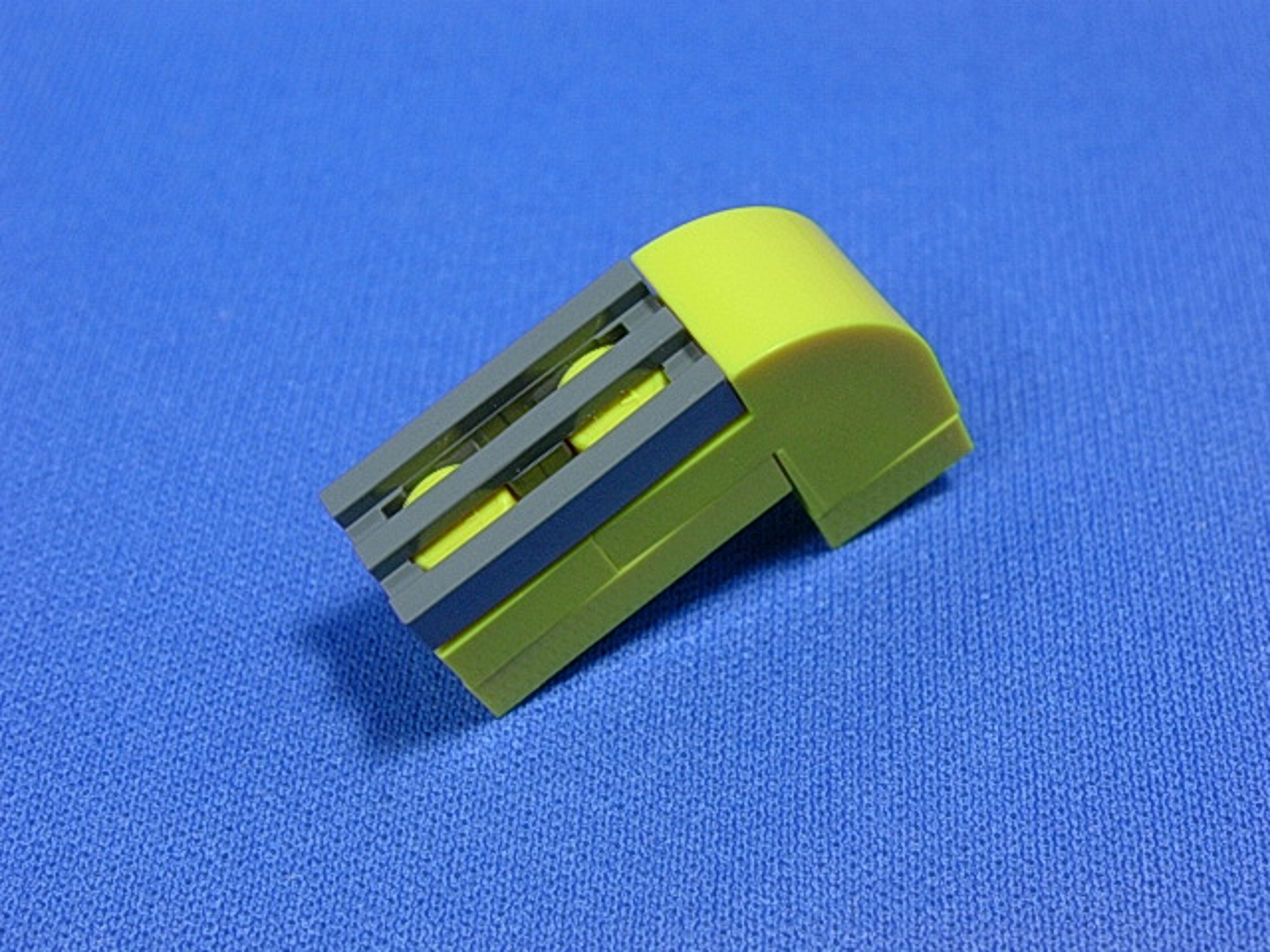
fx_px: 2311
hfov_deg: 30.7
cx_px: 635
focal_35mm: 63
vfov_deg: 23.3
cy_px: 476
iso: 70
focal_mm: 9.6
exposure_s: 1/24.6
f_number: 3.5
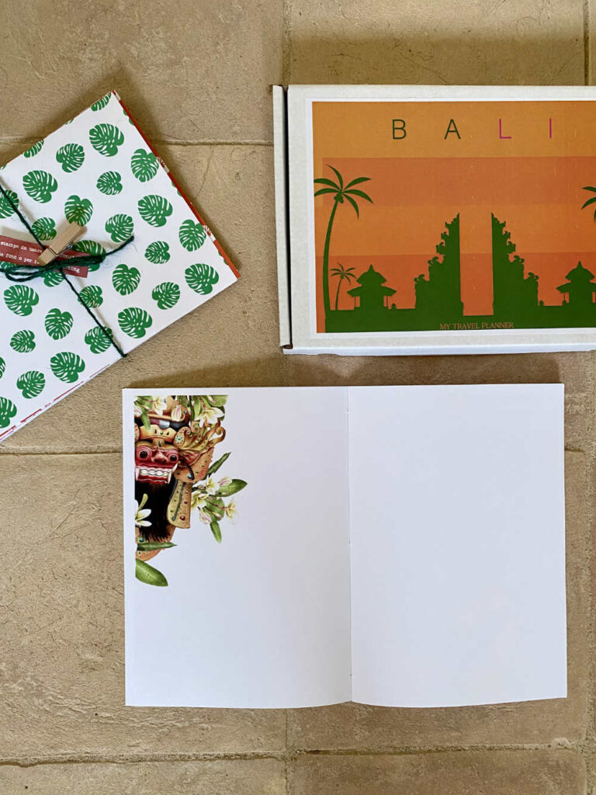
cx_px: 298
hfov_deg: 53.1
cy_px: 398
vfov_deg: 67.3
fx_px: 597
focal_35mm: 26
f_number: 1.8
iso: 125
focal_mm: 4.2
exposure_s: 1/60
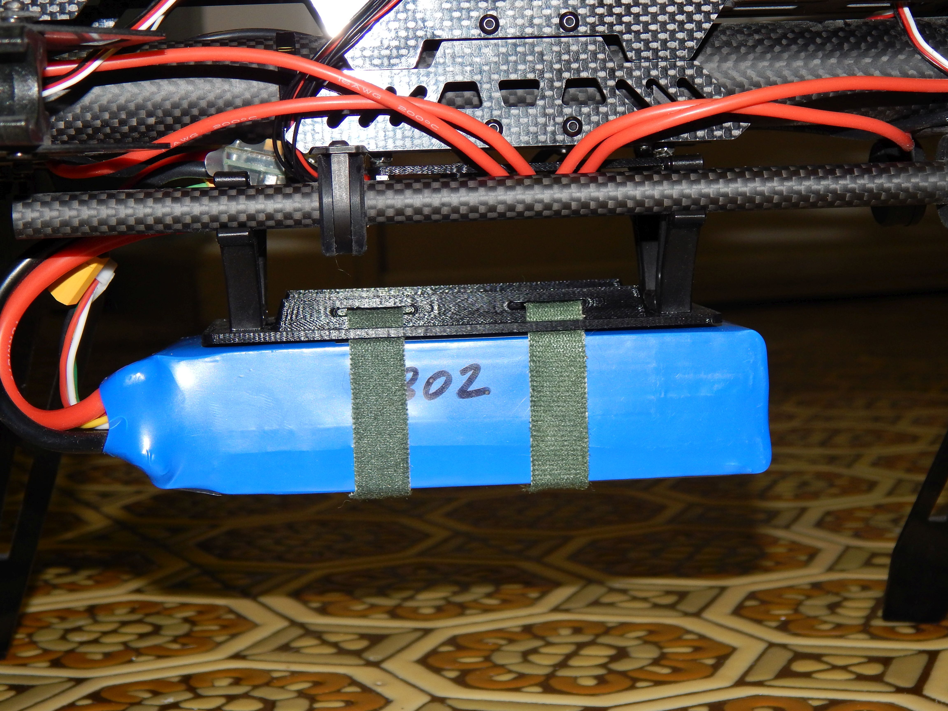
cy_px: 356
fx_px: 1890
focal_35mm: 69
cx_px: 474
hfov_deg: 28.2
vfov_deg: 21.3
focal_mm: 12.3
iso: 200
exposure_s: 1/30
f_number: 4.1
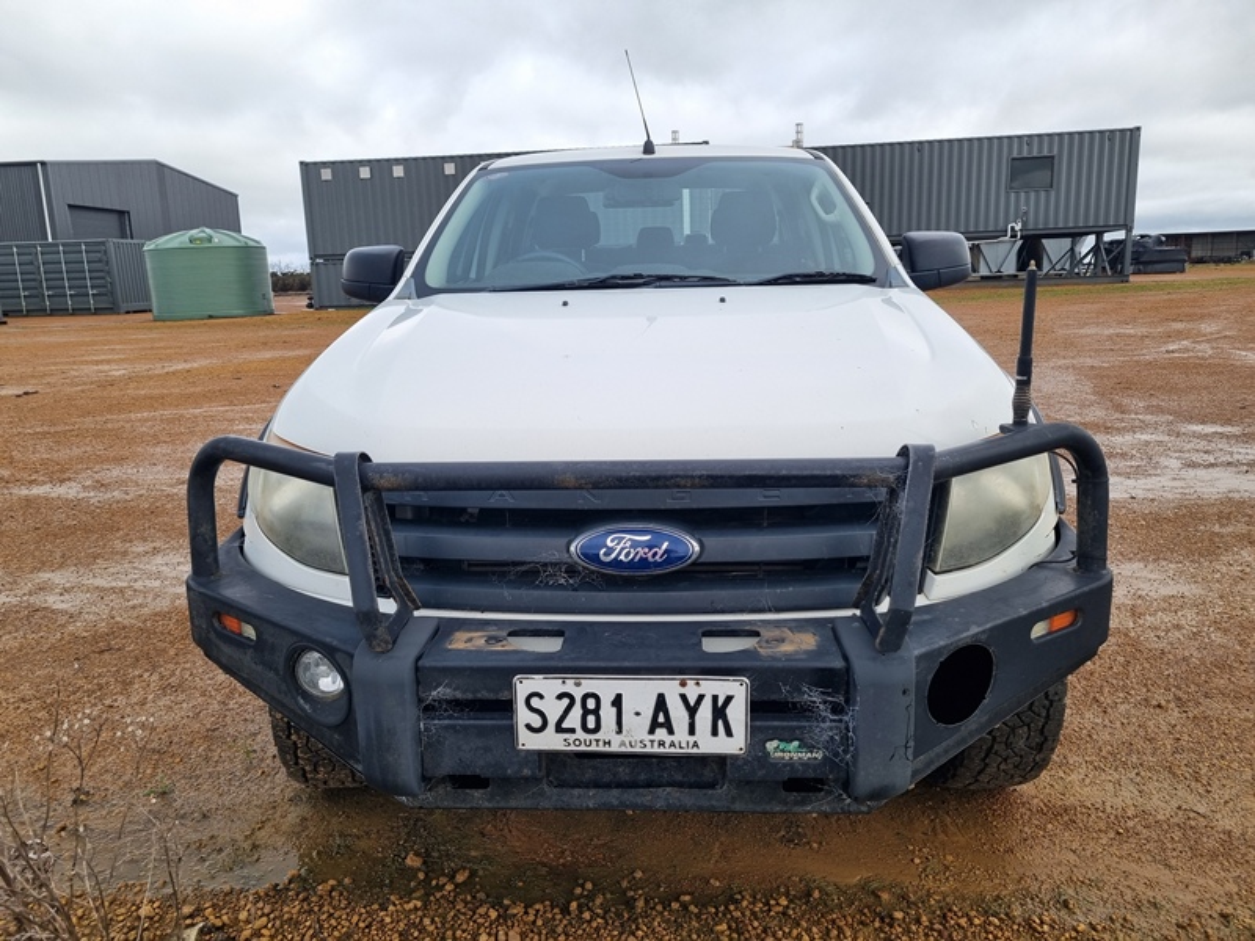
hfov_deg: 67.3
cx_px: 628
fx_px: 943
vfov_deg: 53.1
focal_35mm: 26
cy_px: 470
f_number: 1.8
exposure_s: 1/1116
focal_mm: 5.4
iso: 50
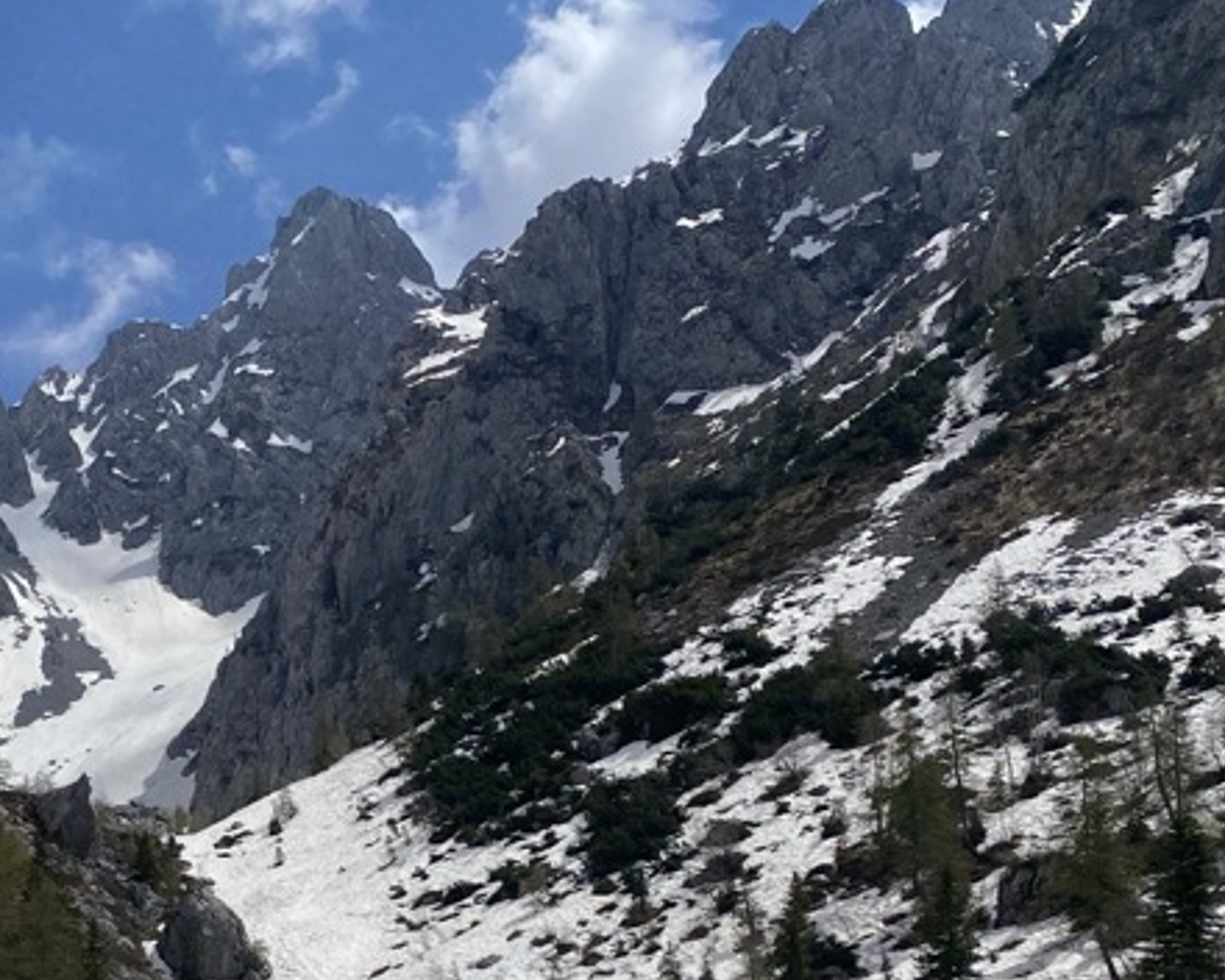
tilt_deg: +5.0
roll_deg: -0.4
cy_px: 972
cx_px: 298
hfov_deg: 31.4
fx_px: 2139
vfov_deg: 24.7
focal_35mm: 59
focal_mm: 4.25
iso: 32
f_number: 1.8
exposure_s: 1/9615
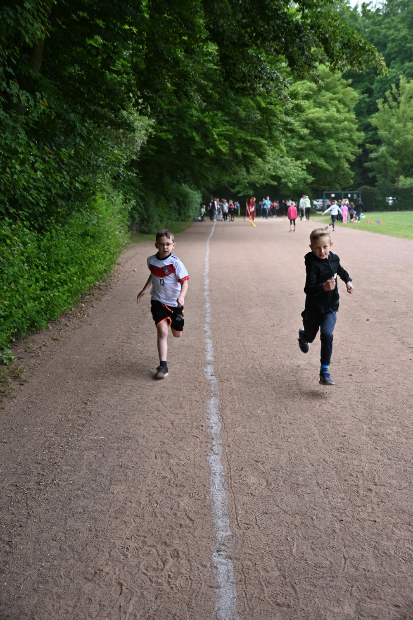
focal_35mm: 41
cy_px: 310
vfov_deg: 47.2
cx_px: 206
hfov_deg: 32.4
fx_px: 710
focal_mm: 27.5
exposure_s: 1/250
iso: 320
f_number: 4
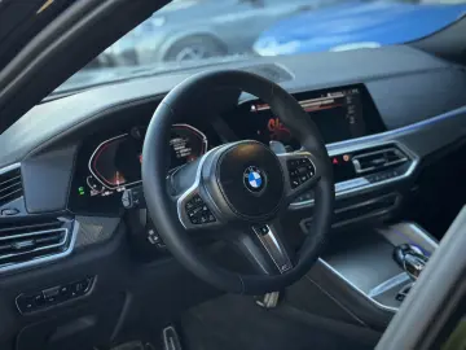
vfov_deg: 30.3
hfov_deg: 39.7
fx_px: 646
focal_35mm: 48
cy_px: 175
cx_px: 233
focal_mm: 6.76
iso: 100
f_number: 1.78
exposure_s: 1/108
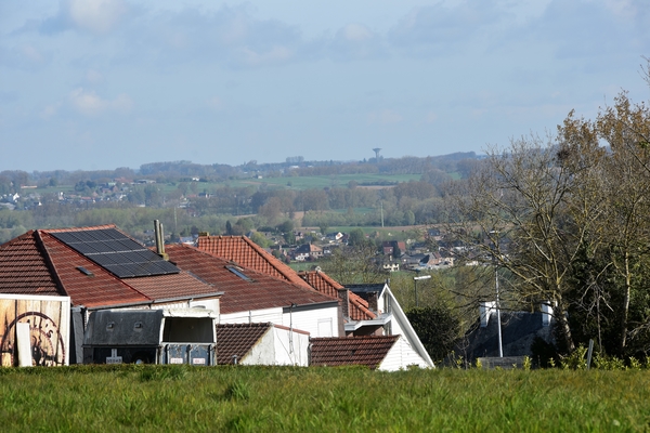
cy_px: 216
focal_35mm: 195
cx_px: 325
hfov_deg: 10.5
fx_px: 3521
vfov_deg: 7.0
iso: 100
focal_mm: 130
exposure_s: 1/125
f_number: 11
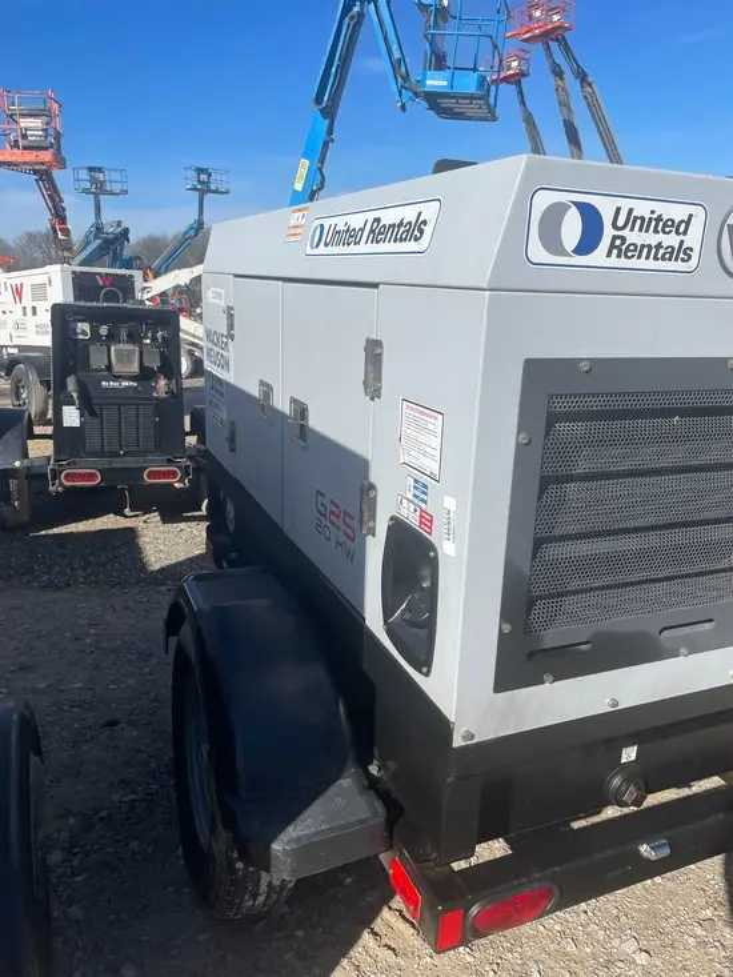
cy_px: 488
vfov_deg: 67.3
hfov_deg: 53.1
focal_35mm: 26
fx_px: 734
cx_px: 366
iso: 32
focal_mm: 4.2
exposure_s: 1/4292
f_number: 1.6
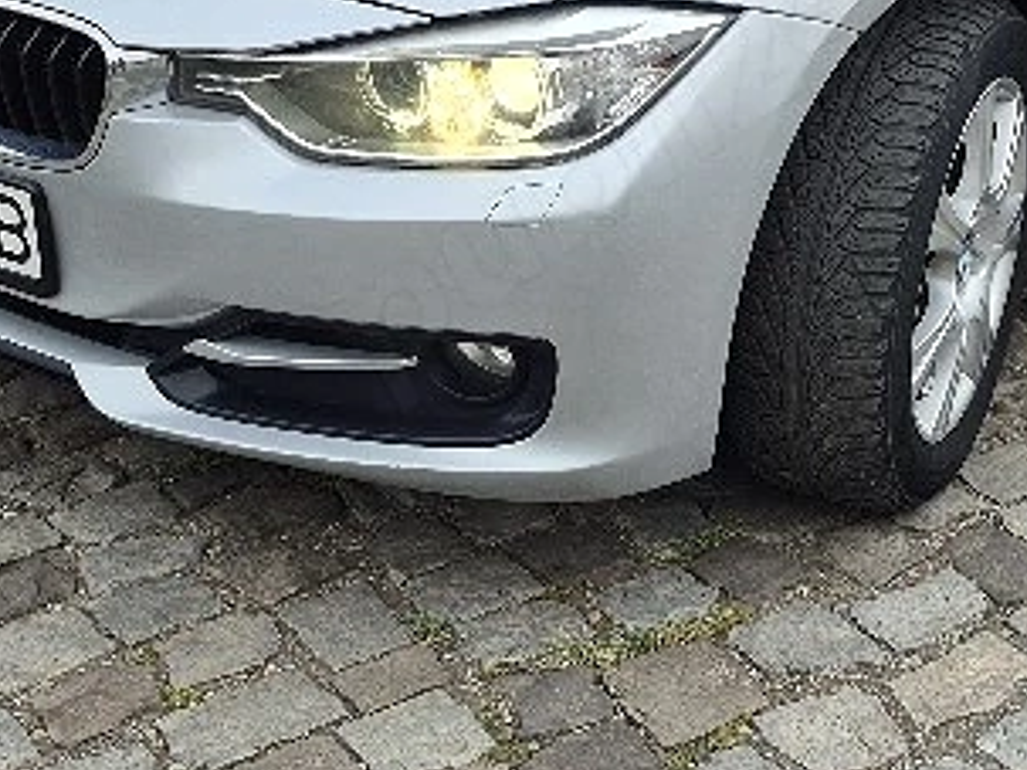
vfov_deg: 19.1
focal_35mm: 76
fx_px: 2254
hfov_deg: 24.9
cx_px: 929
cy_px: 126
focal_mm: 5.4
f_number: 1.8
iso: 40
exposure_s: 1/127
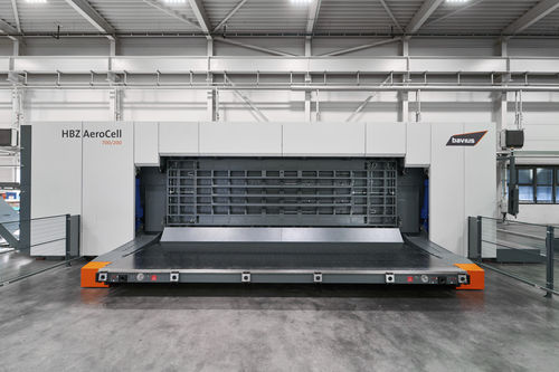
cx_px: 280
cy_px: 186
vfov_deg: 81.2
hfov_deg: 104.3
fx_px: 217
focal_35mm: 14
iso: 800
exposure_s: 1/100
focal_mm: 14
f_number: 5
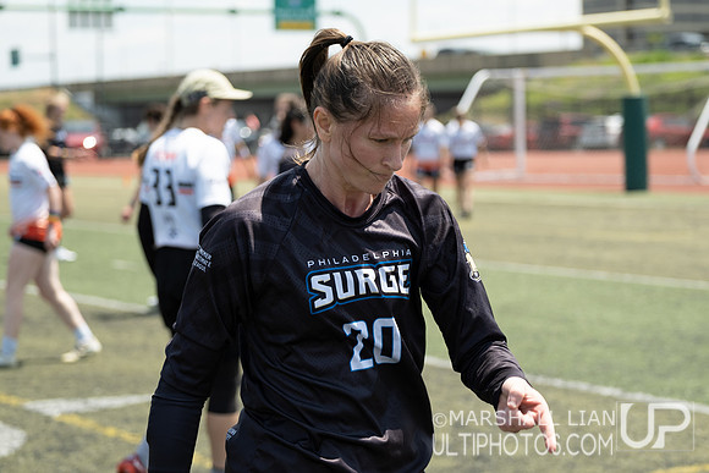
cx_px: 373
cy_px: 249
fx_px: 1822
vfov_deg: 14.8
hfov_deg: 22.0
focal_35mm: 92
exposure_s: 1/1600
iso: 100
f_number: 2.8
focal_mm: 58.7
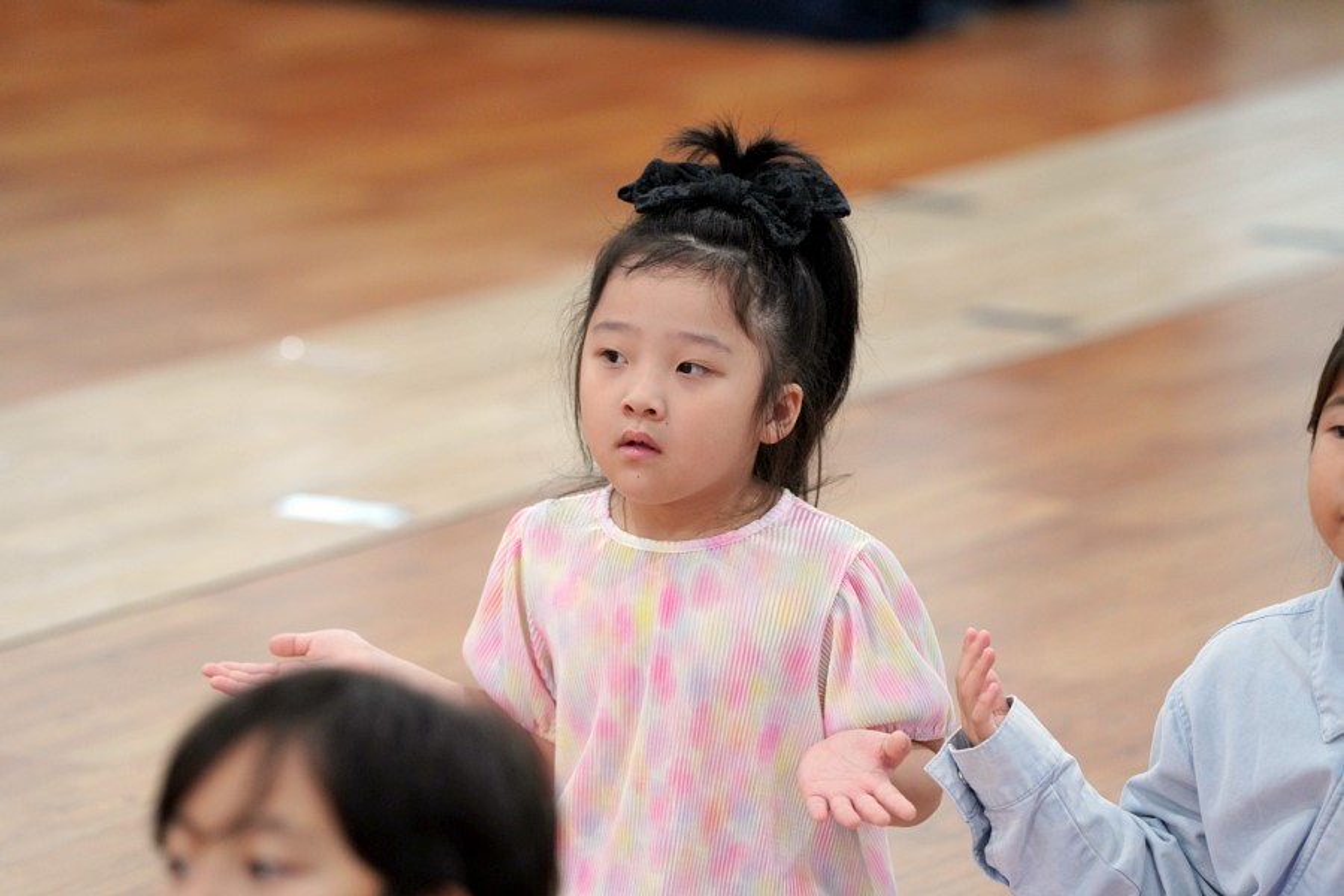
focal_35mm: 200
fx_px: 7466
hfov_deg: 10.3
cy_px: 448
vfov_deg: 6.9
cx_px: 672
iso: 2500
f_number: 4
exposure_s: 1/250
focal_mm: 200
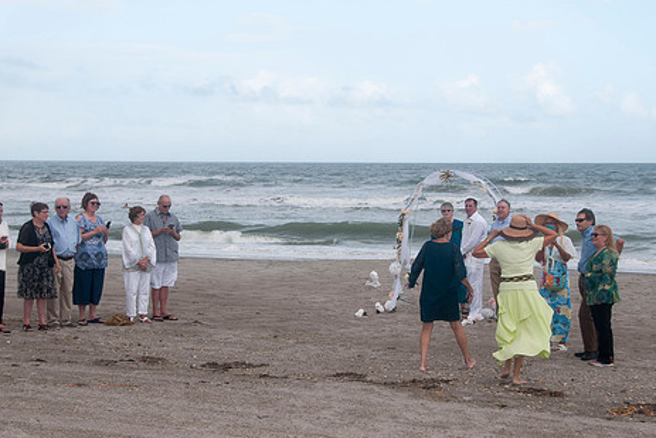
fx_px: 1312
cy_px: 221
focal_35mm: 72
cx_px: 327
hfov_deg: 28.1
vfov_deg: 18.9
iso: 100
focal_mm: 36
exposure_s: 1/250
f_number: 7.1
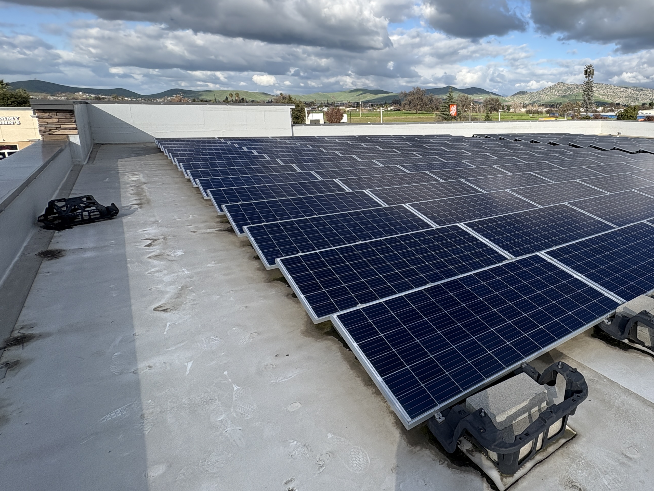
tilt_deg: -10.9
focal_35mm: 22
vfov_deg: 60.3
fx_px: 416
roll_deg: -1.0
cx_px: 504
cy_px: 186
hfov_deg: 70.3
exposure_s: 1/1449
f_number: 2.2
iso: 50
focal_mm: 2.22
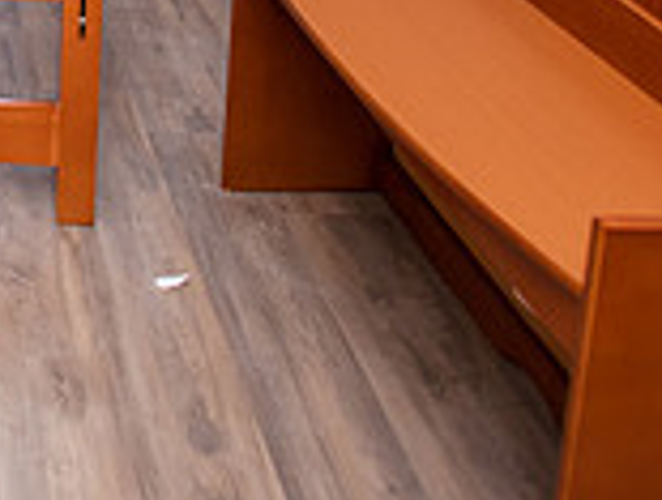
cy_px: -276
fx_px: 1169
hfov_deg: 25.3
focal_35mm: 61
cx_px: -286
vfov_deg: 20.3
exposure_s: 1/250
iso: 320
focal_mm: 17
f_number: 4
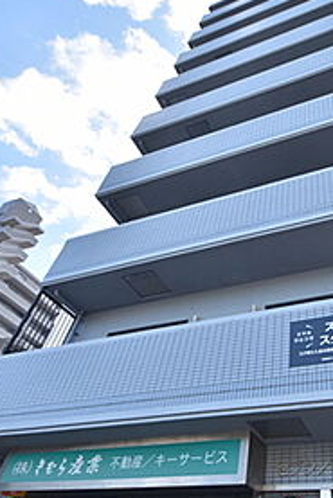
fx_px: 360
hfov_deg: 47.2
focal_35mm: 26
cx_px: 261
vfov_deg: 69.2
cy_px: 275
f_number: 6.3
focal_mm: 10
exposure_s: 1/160
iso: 100
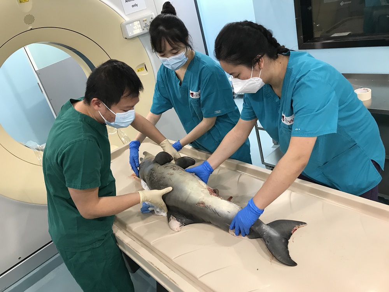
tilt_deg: -24.4
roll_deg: +14.4
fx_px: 315
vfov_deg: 49.7
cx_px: 194
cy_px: 146
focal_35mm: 28
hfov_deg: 63.4
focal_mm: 3.99
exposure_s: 1/25
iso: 40
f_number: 1.8
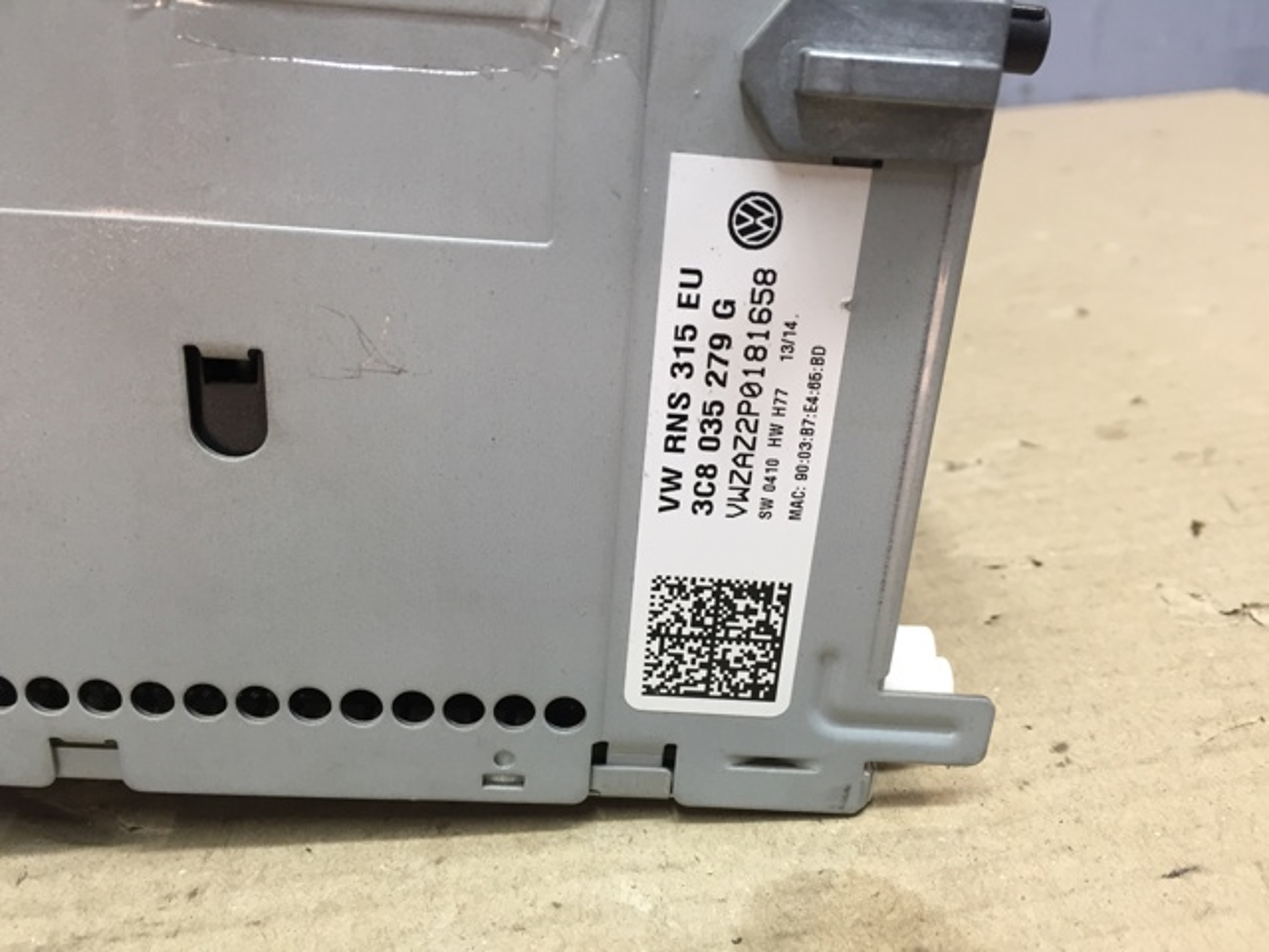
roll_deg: +2.6
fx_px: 1063
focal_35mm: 29
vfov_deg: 48.2
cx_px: 634
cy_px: 476
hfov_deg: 61.7
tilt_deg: -24.9
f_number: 2.2
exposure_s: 1/33
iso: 50
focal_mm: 4.15
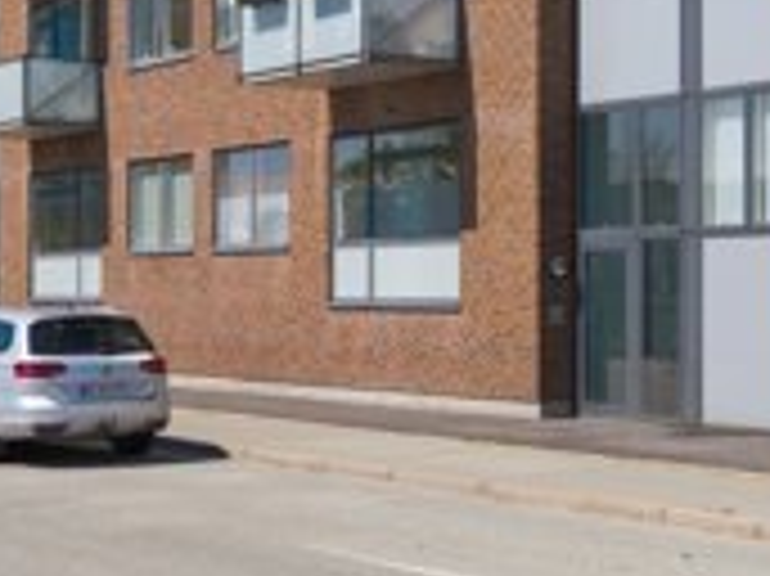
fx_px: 1801
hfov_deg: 23.7
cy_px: 207
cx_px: 135
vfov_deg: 18.2
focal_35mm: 81
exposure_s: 1/800
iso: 200
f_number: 8
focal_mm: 24
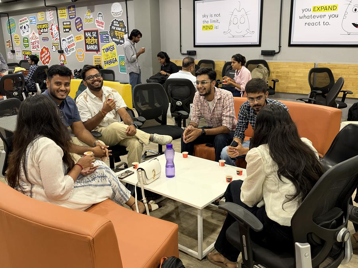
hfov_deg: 58.4
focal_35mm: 31
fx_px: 321
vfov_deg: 45.4
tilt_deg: -15.4
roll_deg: +1.7
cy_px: 134
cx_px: 179
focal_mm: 6.93
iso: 320
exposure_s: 1/50
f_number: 1.48
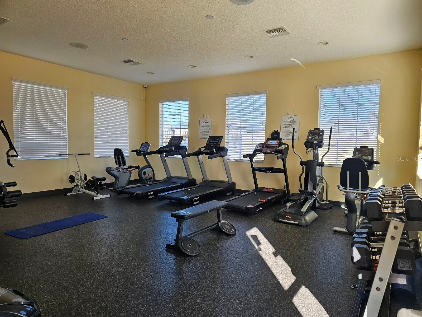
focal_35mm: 23
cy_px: 158
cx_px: 211
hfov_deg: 73.9
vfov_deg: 58.9
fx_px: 280
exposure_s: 1/120
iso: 50
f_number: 1.7
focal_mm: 6.3
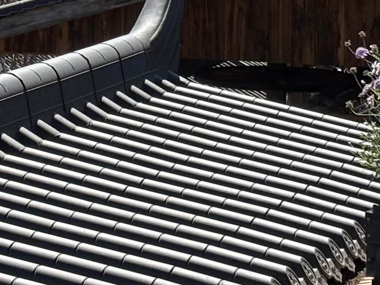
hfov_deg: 9.1
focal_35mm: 216
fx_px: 2371
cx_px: 88
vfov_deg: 6.8
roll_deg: -0.1
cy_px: -123
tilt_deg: -2.2
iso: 32
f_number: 1.6
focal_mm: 5.96
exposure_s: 1/4630
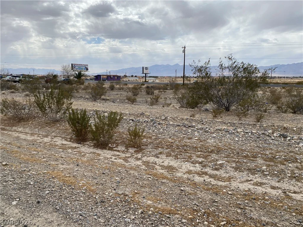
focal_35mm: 26
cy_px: 114
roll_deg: +0.2
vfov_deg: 53.1
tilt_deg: -10.3
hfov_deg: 67.3
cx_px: 152
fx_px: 228
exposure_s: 1/3984
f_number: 1.8
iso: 32
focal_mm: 4.25
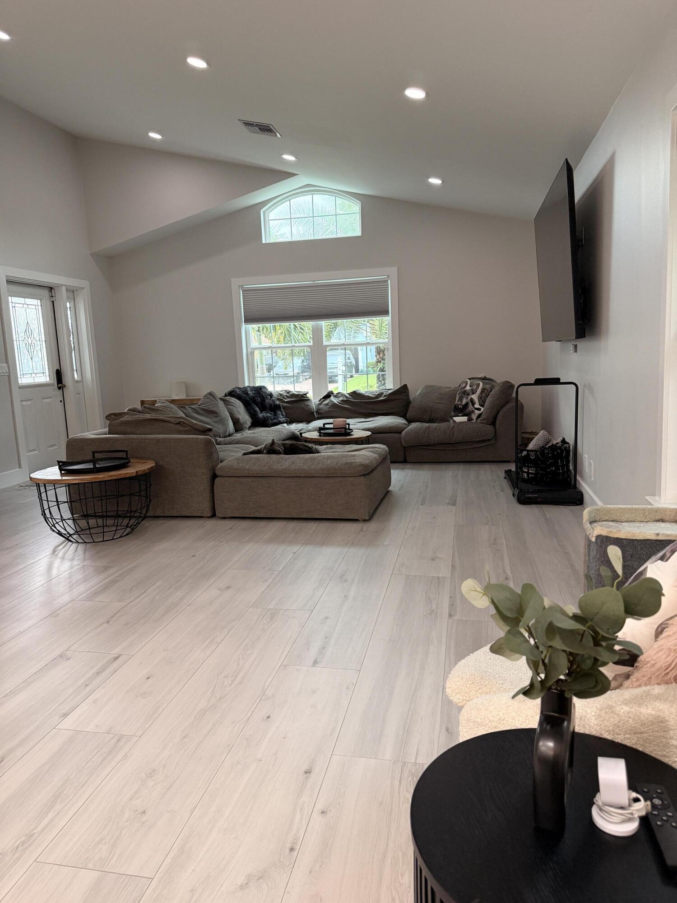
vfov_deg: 71.6
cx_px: 338
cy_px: 452
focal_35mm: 24
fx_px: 626
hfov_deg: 56.8
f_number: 1.78
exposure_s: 1/60
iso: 320
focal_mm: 6.76
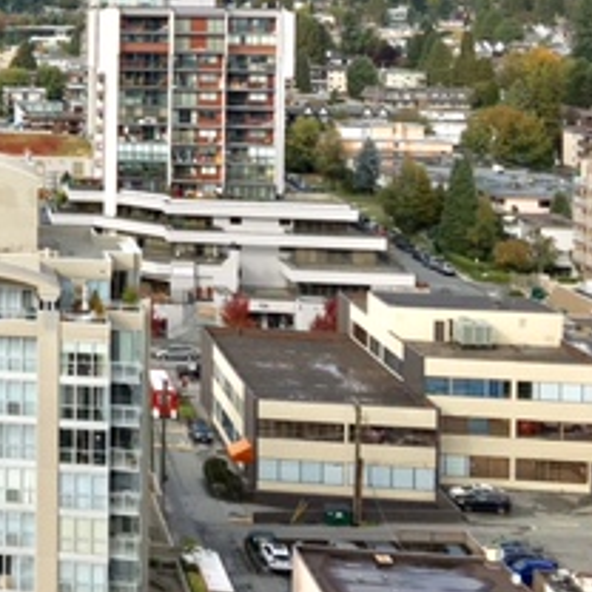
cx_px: -250
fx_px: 1529
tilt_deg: -0.6
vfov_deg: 21.2
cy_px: 9
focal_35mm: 79
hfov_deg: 19.6
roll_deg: -1.7
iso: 25
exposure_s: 1/1241
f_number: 2.2
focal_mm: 4.15
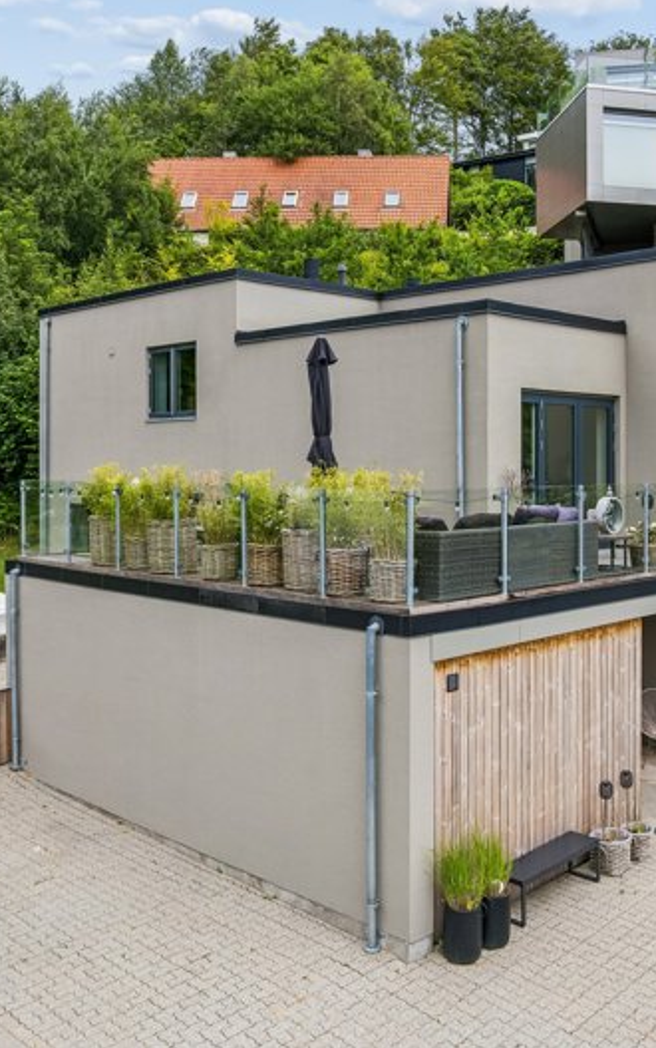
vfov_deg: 56.7
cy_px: 520
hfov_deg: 36.5
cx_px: 485
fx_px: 971
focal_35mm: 34
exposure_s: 1/2000
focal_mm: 8.4
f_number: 2.8
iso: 140
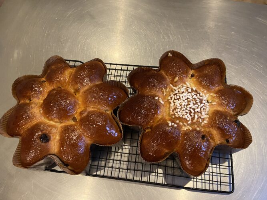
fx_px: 201
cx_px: 134
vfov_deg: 53.0
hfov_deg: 67.3
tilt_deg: -66.8
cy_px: 100
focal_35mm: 26
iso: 500
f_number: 1.8
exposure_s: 1/33
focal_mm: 4.25
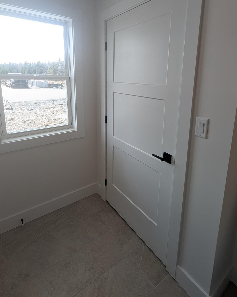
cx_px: 118
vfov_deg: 84.7
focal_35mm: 18
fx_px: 158
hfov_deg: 73.8
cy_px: 111
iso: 40
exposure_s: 1/181
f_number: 2.2
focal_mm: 1.95
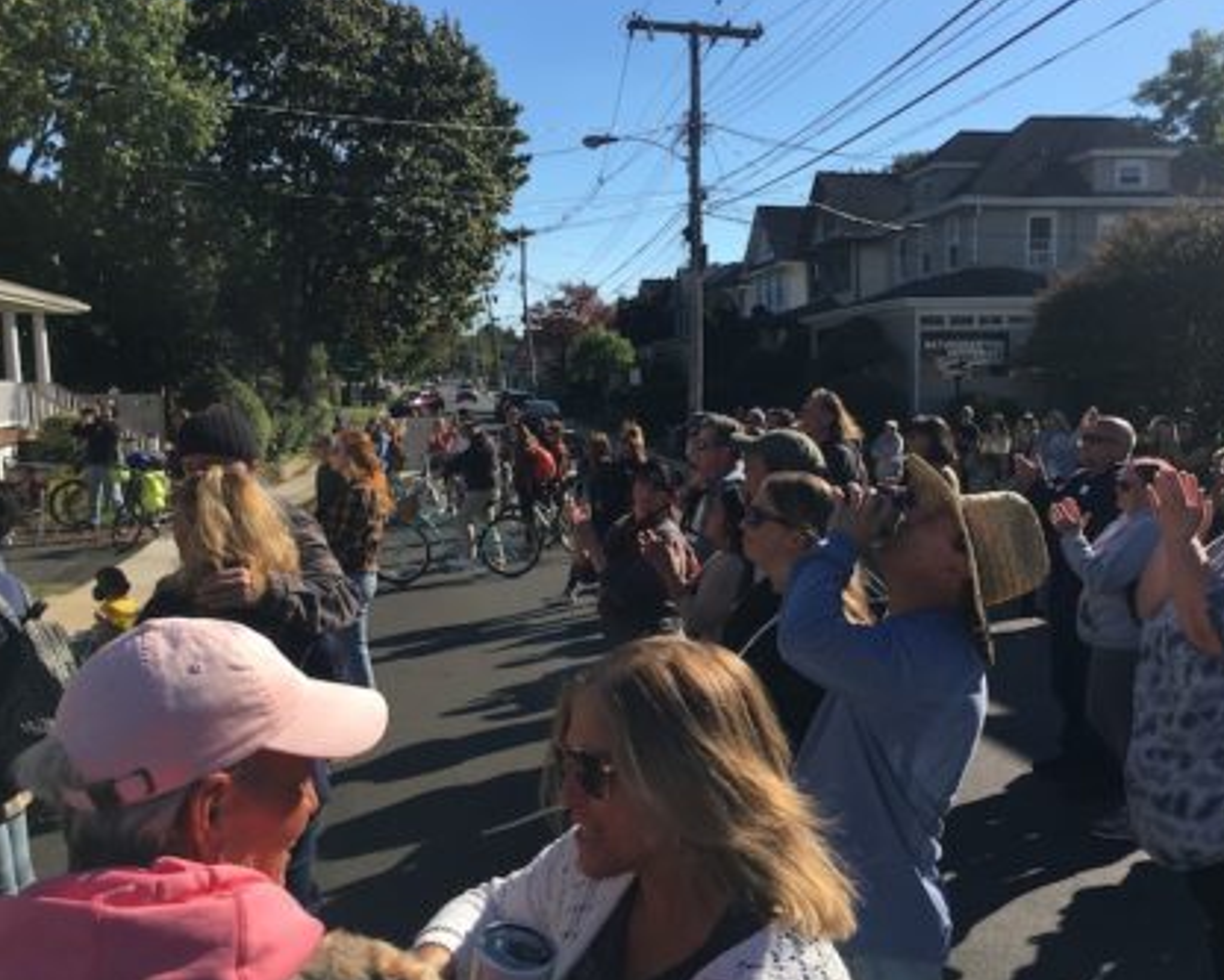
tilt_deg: -8.4
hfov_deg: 52.8
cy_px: 511
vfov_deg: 43.4
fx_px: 1232
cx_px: 638
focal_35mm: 34
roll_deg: +1.7
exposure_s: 1/1399
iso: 25
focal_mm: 4.15
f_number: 2.2
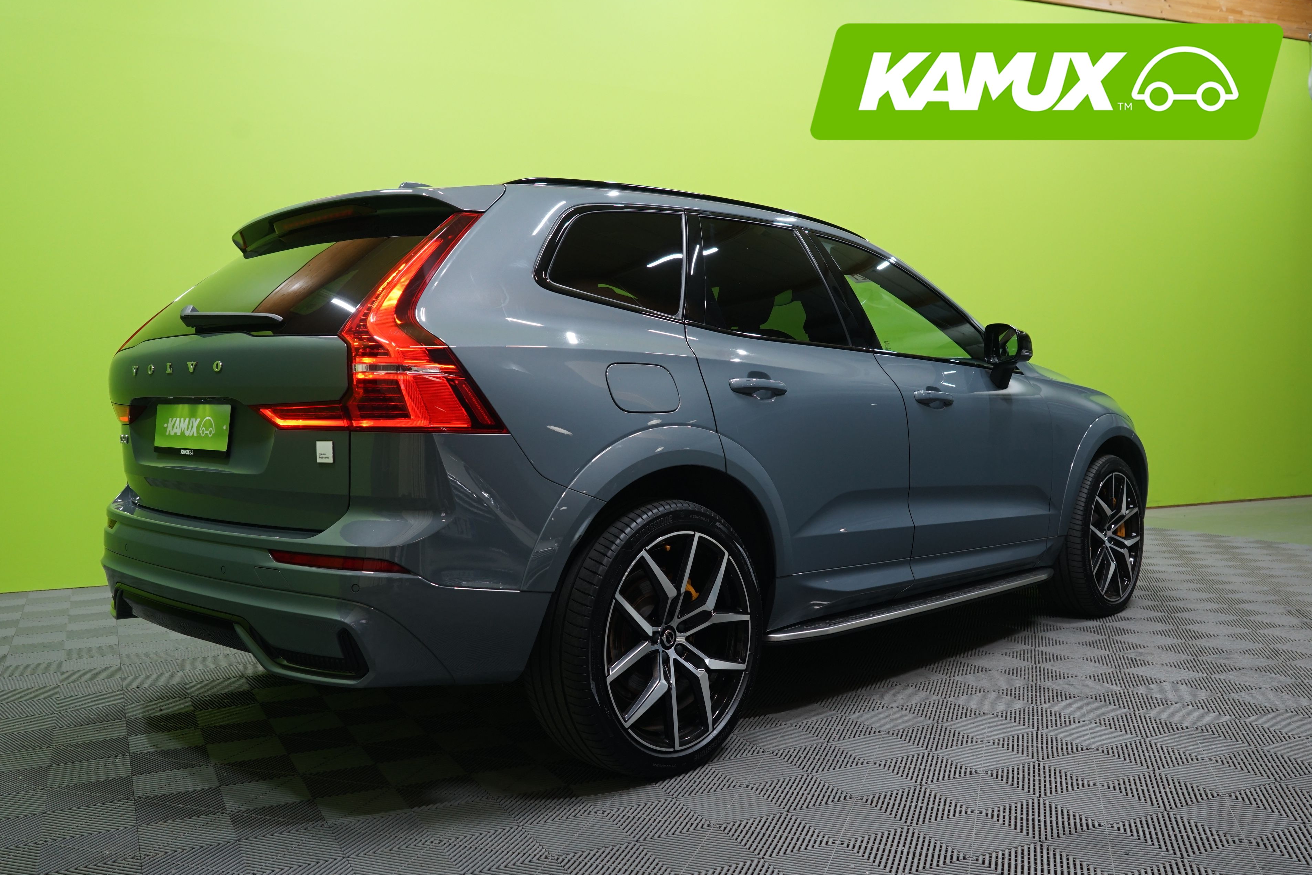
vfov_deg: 43.6
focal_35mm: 30
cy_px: 432
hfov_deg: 61.9
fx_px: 1093
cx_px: 640
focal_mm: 29
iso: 800
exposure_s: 1/20
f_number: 5.6
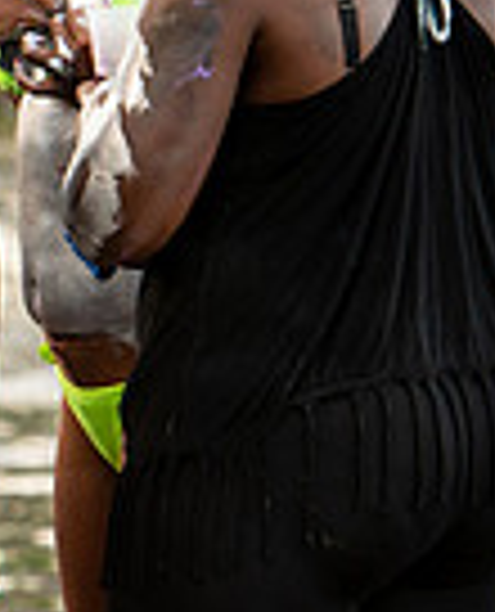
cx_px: -1028
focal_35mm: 722
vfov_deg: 2.7
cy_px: 289
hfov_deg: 2.1
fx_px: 13134
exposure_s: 1/200
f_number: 5
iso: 450
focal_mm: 135
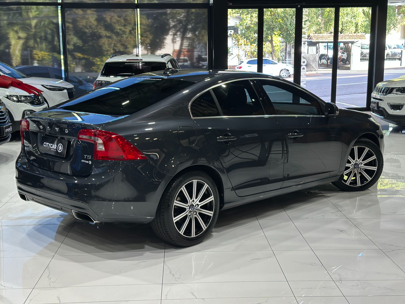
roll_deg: +0.4
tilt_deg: -9.7
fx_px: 562
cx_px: 202
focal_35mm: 48
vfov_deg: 30.3
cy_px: 152
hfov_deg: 39.7
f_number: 1.78
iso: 160
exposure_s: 1/120
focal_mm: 6.86
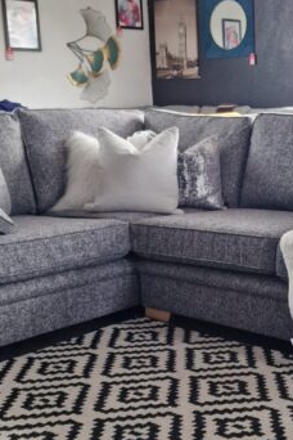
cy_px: 246
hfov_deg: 23.7
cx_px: 253
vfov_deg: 35.6
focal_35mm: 56
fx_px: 684
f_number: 1.8
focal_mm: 6.4
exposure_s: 1/100
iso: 500
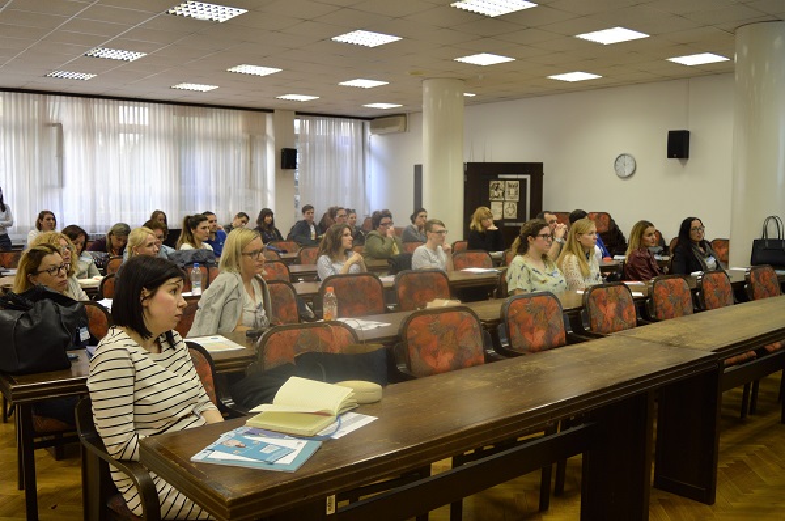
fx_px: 718
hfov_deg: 57.3
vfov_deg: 39.8
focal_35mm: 33
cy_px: 260
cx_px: 392
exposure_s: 1/50
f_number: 3.8
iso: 400
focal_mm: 22
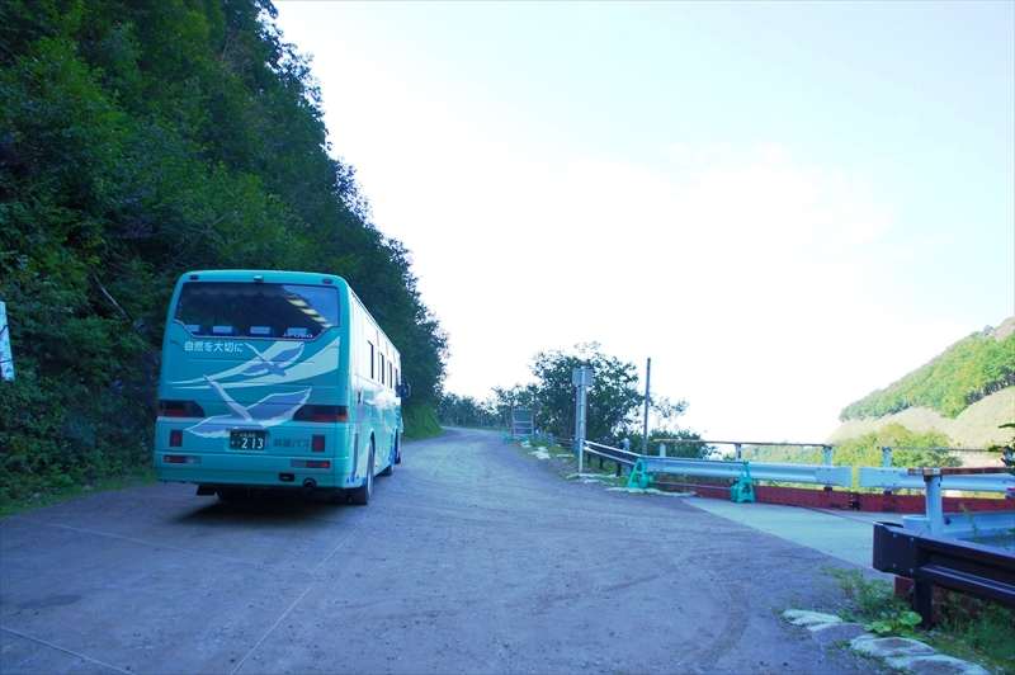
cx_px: 508
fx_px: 761
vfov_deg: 47.9
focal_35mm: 27
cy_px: 338
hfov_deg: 67.4
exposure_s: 1/250
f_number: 4.5
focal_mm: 18
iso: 200
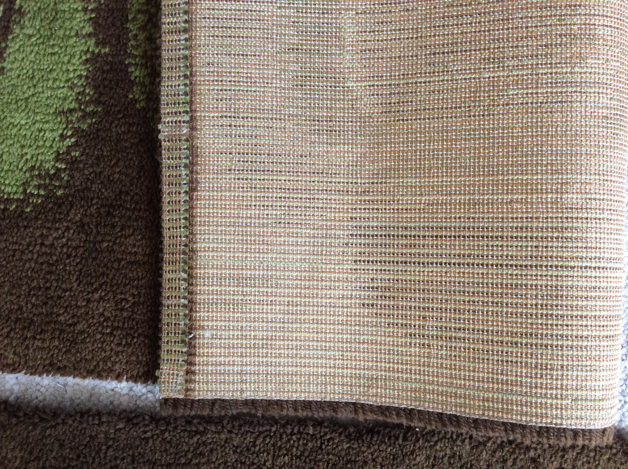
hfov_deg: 56.9
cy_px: 234
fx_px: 580
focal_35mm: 32
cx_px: 314
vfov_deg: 44.1
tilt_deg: -89.1
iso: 64
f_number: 2.4
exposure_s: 1/25
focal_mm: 3.3
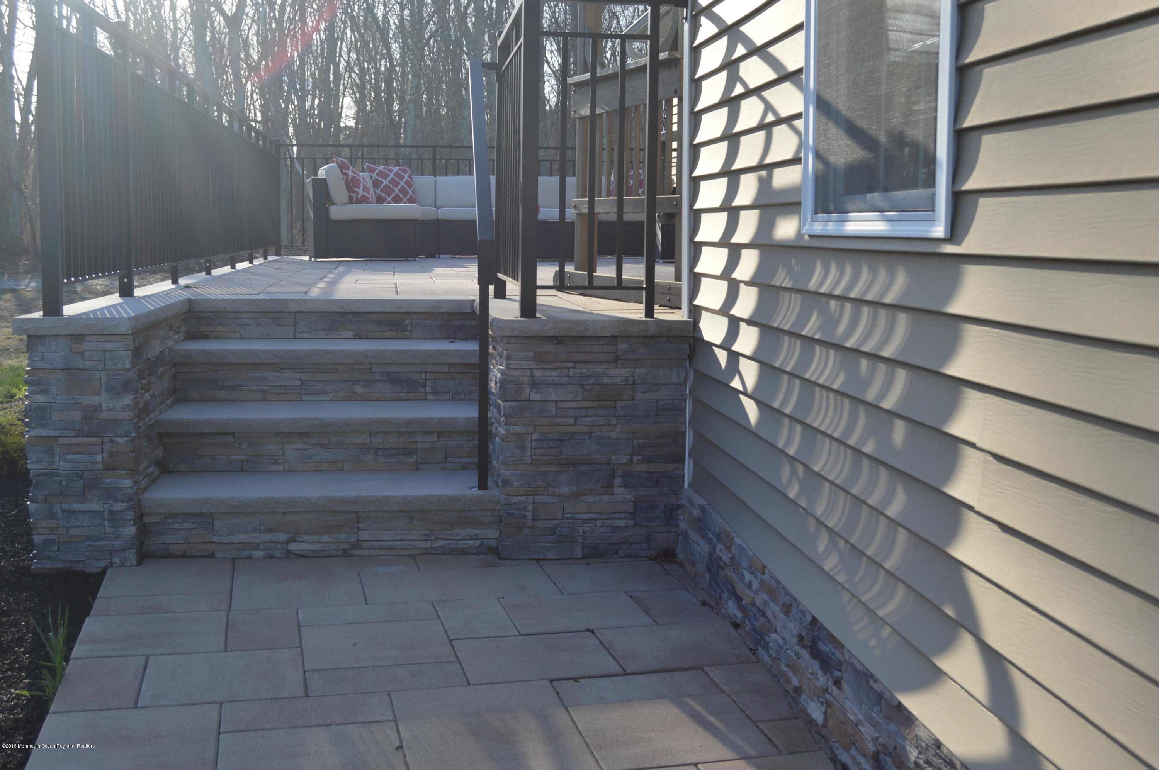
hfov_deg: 46.4
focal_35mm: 42
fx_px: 1351
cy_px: 385
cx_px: 580
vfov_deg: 31.8
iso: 100
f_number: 5.6
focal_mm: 28
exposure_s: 1/125
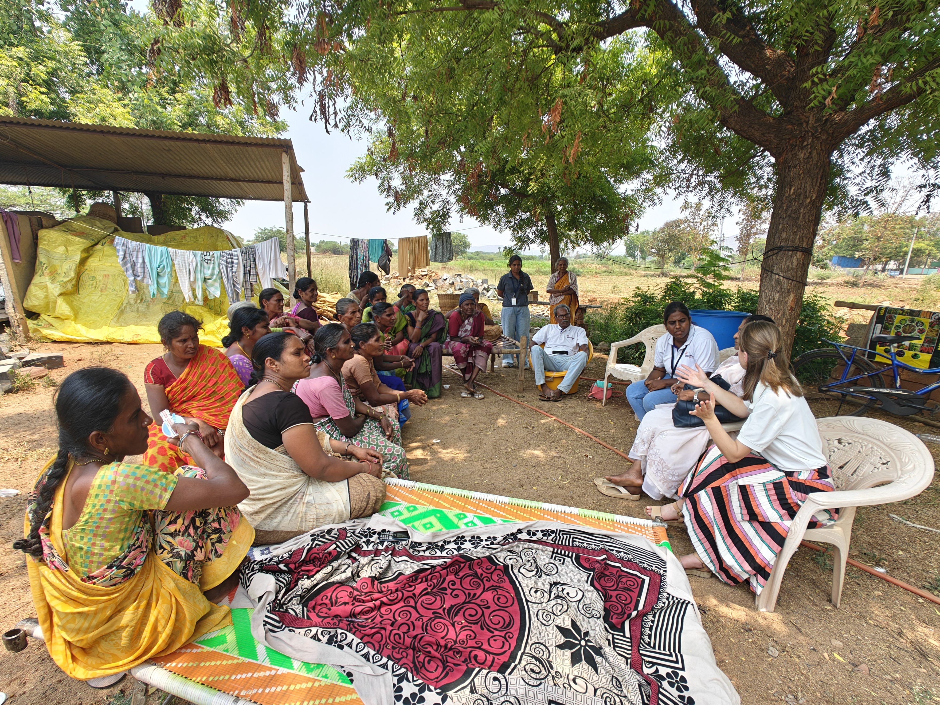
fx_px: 380
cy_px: 352
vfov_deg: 85.7
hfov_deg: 102.1
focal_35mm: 14
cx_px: 470
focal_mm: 2.62
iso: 64
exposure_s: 1/510
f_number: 2.2
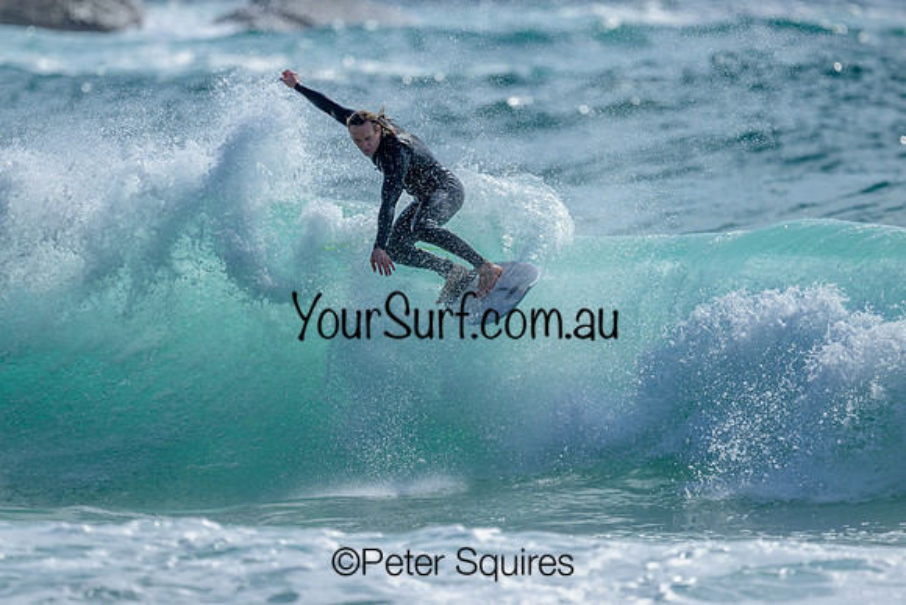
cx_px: 453
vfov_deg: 1.7
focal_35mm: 800
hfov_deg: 2.6
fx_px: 20137
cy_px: 302
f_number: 6.3
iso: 140
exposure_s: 1/2000
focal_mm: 800
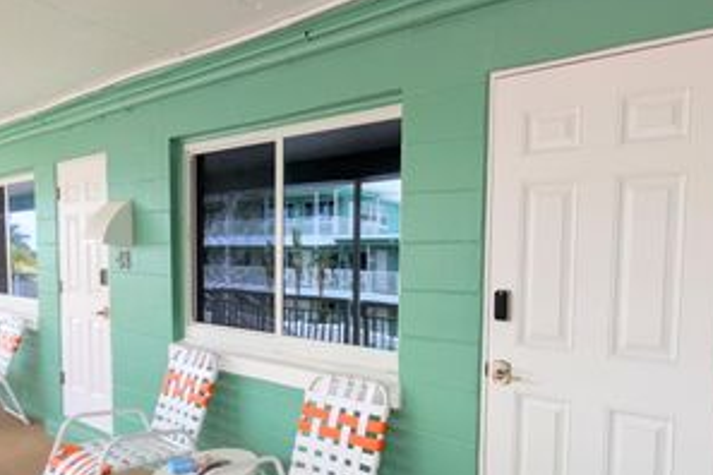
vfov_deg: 58.9
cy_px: 288
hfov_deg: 79.2
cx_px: 461
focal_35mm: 21
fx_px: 416
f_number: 1.7
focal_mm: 2.02
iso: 49
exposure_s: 1/295
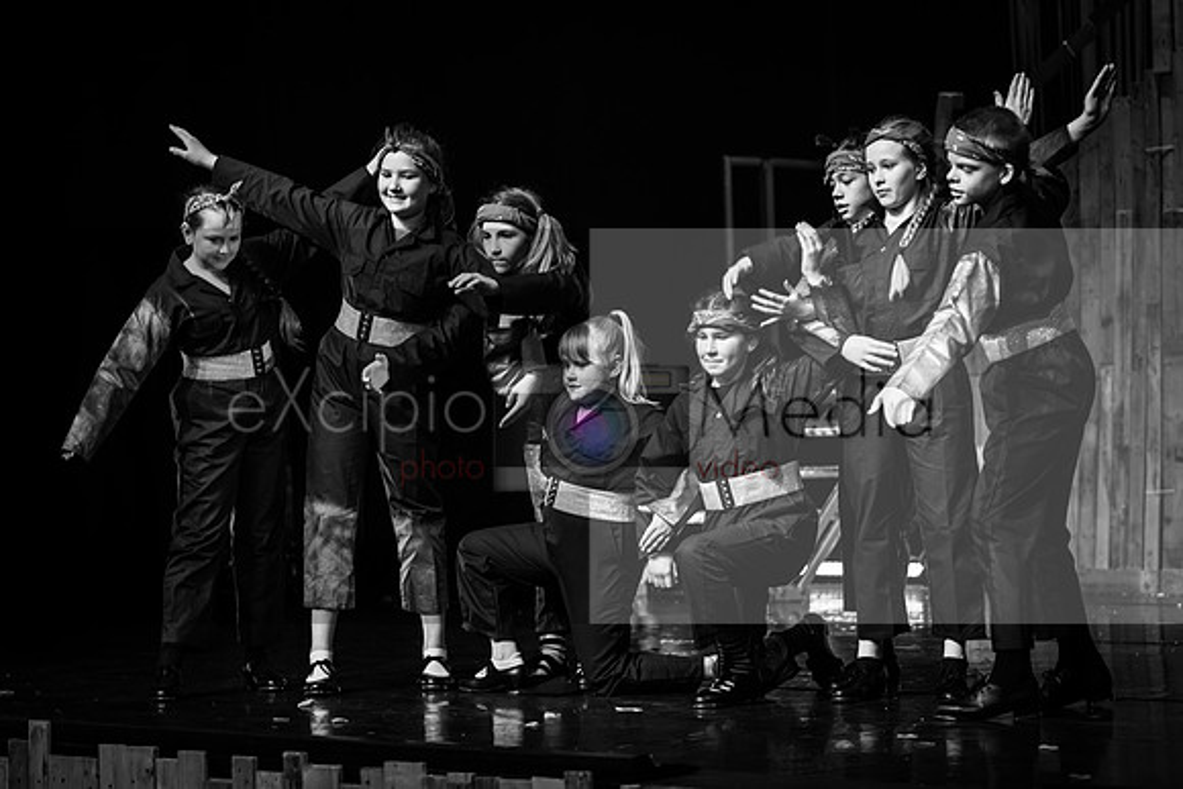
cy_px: 394
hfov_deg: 19.8
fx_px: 3386
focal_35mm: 103
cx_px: 592
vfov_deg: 13.3
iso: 1000
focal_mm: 100
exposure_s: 1/60
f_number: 3.5
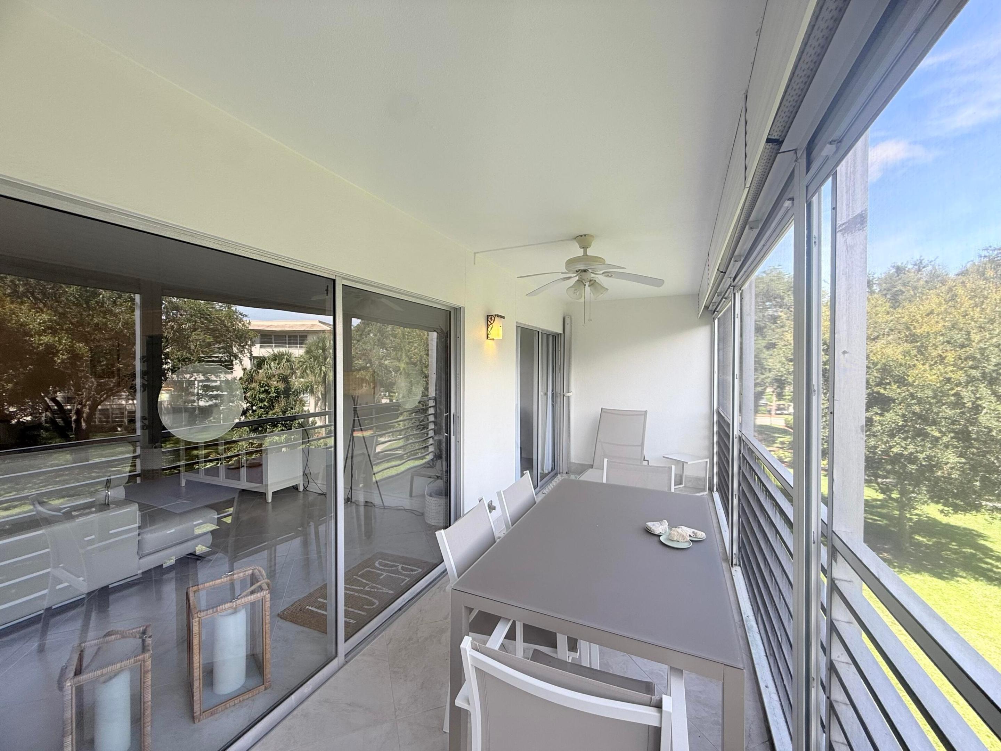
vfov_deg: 85.7
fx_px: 405
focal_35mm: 14
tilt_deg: -0.7
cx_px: 500
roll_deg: -0.3
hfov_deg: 102.1
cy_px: 376
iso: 50
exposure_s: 1/134
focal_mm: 2.22
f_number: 2.2
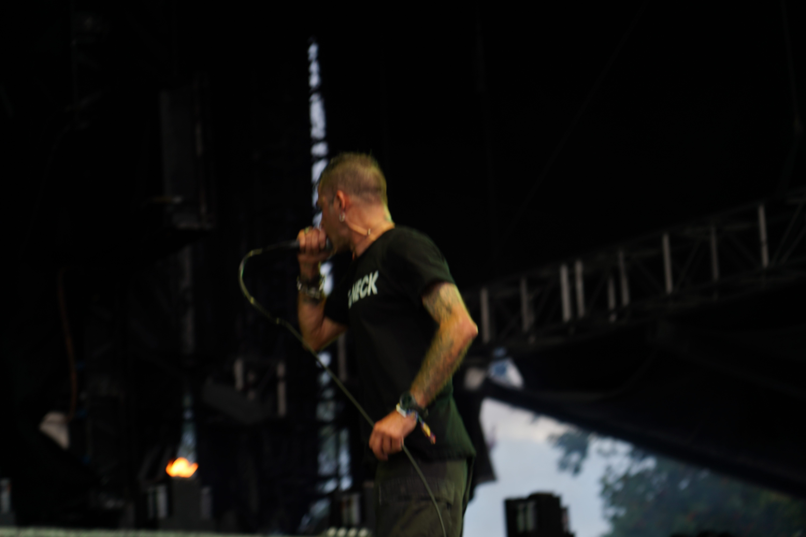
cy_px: 268
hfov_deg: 19.5
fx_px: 2351
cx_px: 403
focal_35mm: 105
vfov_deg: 13.0
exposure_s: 1/125
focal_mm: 105
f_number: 4
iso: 200
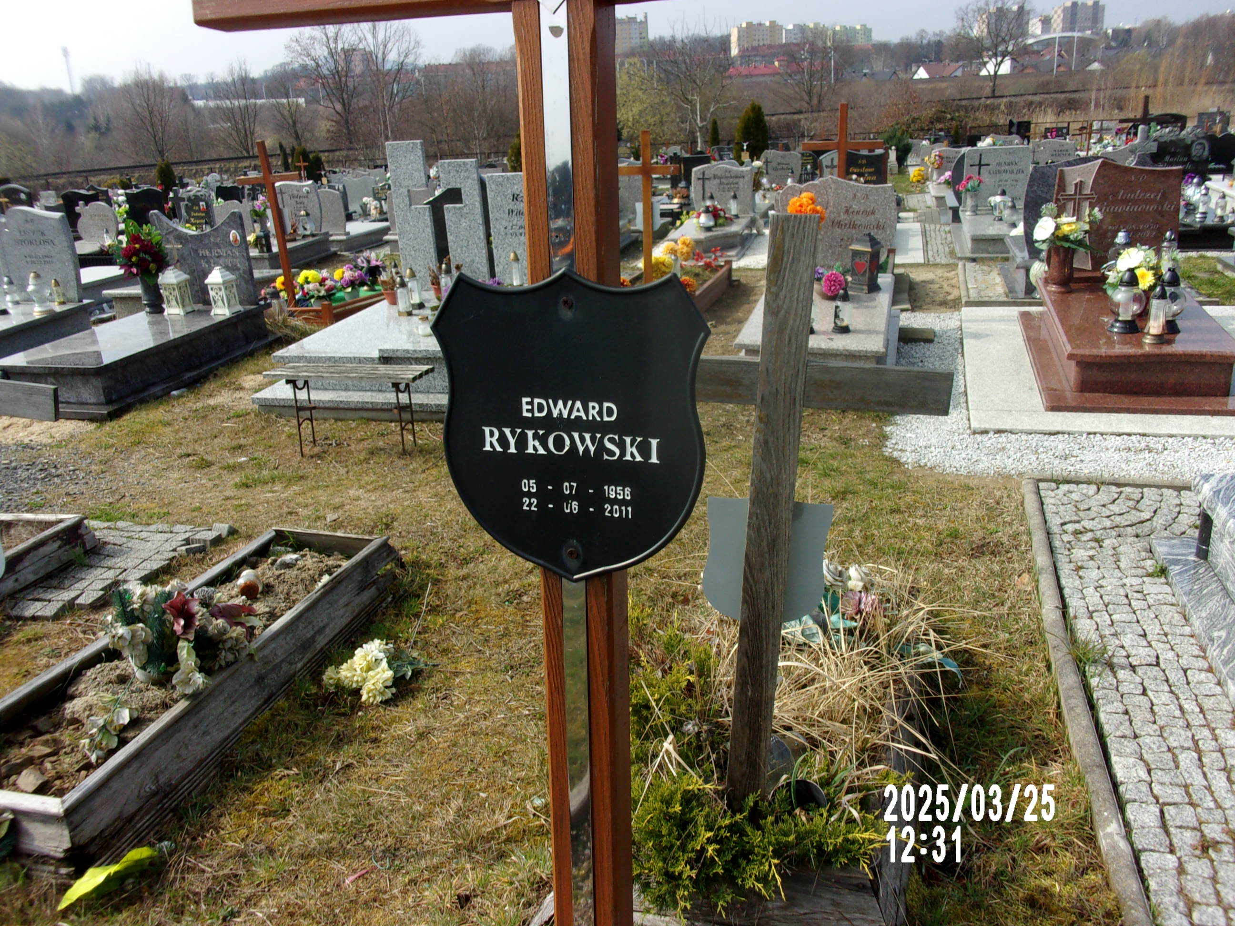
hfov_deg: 63.4
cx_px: 618
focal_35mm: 28
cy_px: 463
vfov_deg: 49.7
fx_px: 999
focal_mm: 5.1
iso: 80
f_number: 10.8
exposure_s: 1/75
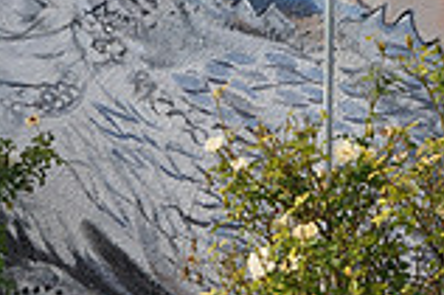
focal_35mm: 154
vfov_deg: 8.6
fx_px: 1897
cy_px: -201
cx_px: 115
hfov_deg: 13.3
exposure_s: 1/125
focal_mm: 28
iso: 200
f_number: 5.6
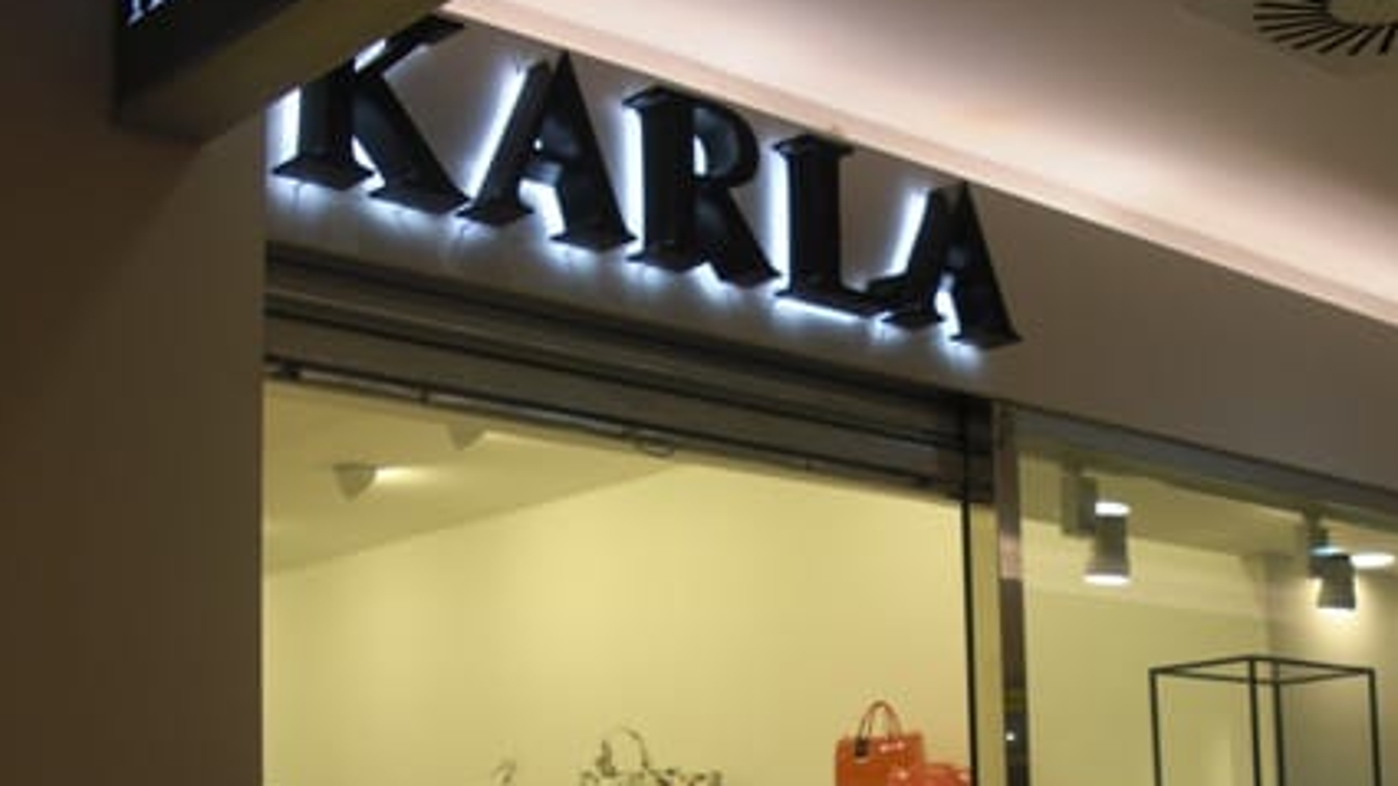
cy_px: 714
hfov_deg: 35.2
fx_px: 2187
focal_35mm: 59
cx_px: 885
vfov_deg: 20.0
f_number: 2.8
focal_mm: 6.3
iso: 50
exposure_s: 1/60
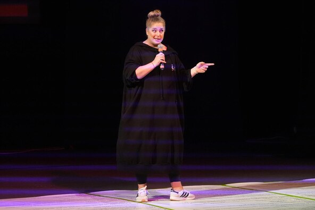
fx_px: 1838
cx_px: 158
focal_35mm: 210
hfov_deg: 9.8
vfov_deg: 6.5
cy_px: 105
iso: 6400
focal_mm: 140
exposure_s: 1/2500
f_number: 2.8
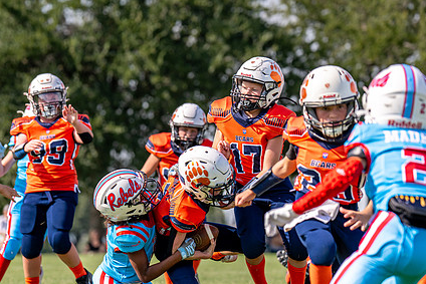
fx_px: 2983
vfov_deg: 5.5
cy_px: 182
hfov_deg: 8.2
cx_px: 165
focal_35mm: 252
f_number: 2.8
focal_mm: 122
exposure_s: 1/2500
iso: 125
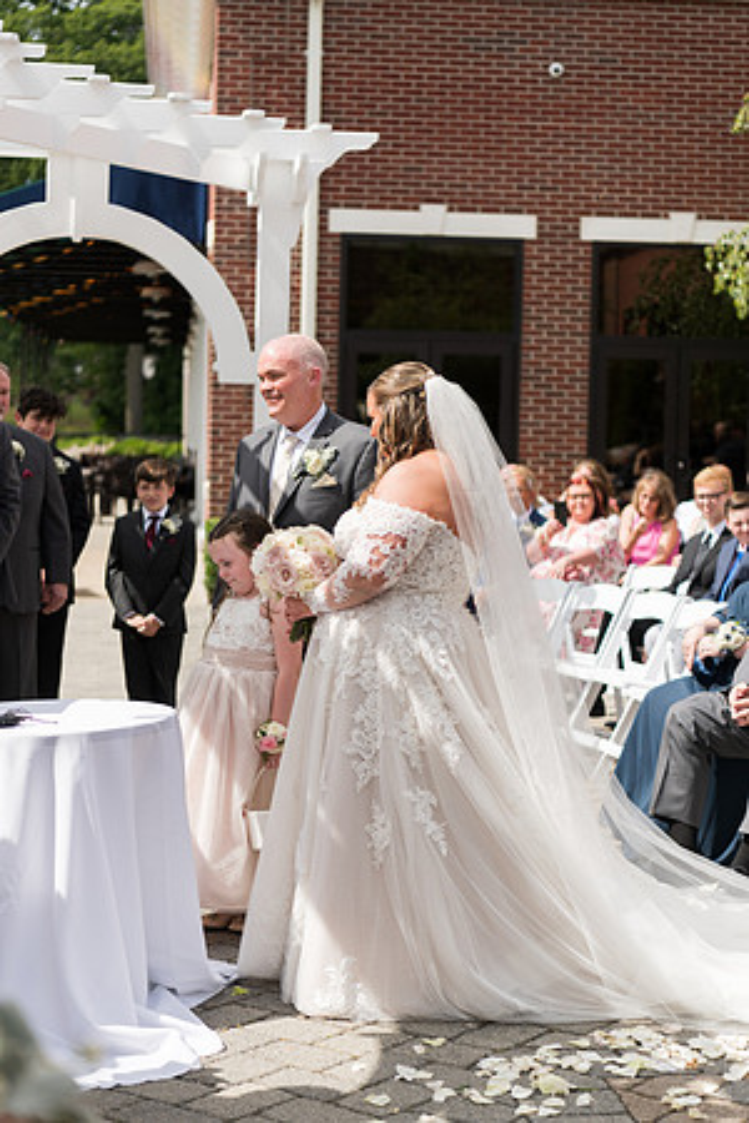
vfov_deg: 28.8
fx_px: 2184
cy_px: 562
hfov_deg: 19.5
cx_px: 374
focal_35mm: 70
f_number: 2.8
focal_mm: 70
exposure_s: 1/2000
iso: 64
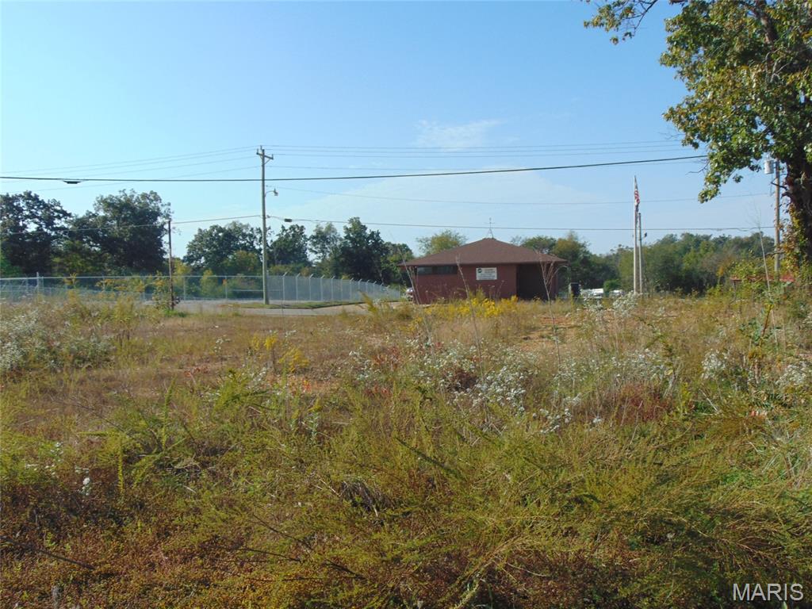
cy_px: 304
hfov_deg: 47.9
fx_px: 915
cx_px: 406
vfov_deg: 36.8
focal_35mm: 39
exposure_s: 1/200
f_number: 8.5
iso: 80
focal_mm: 6.9
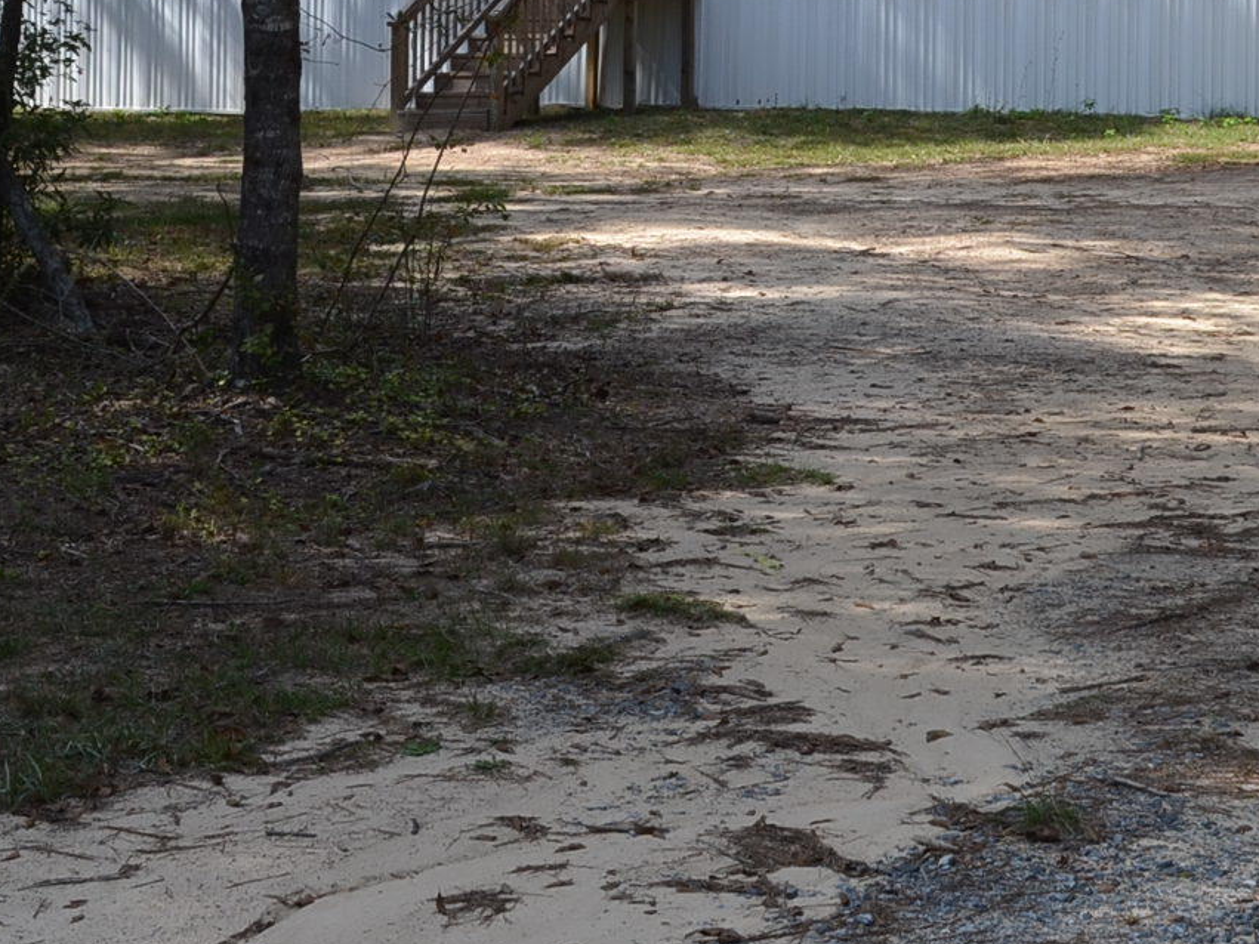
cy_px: -138
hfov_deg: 19.6
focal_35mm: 100
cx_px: 719
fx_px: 3637
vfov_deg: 14.4
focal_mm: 24
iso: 200
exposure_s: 1/250
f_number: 8
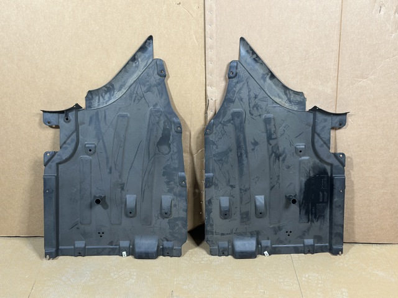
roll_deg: -1.0
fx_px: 551
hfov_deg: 39.7
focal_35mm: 48
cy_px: 149
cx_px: 199
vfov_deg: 30.2
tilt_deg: -22.4
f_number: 1.78
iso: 250
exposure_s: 1/50
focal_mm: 6.86
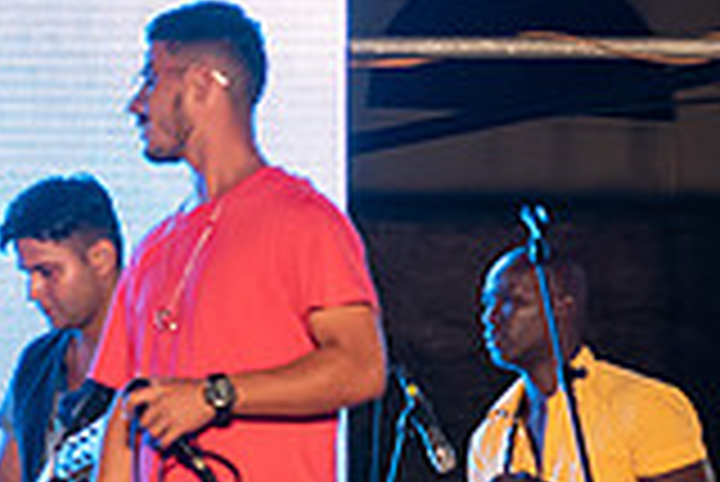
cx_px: -556
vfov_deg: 3.7
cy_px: 458
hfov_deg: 5.4
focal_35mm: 376
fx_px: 7527
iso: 1600
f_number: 4.5
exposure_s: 1/160
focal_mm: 85
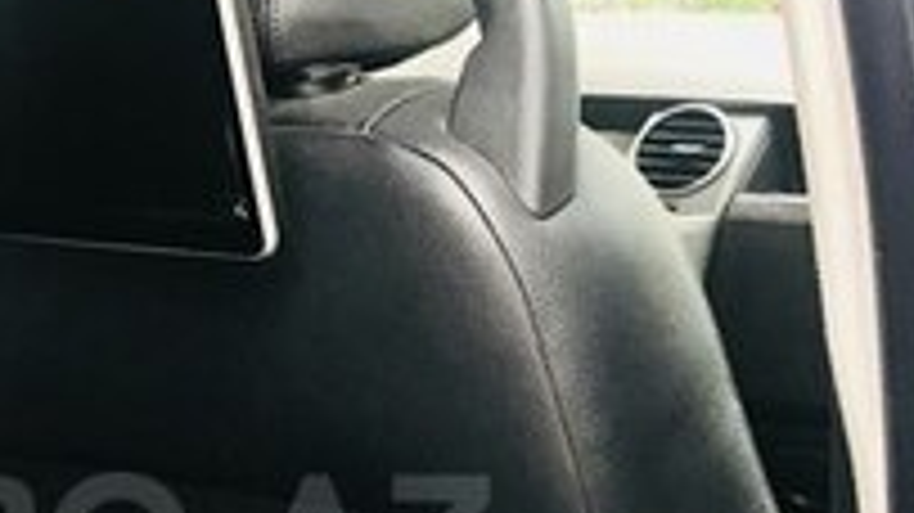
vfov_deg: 12.0
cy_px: 542
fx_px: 2398
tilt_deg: -15.4
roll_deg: +0.2
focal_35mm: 99
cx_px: 32
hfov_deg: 21.0
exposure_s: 1/33
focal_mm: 3.99
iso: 25
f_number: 1.8
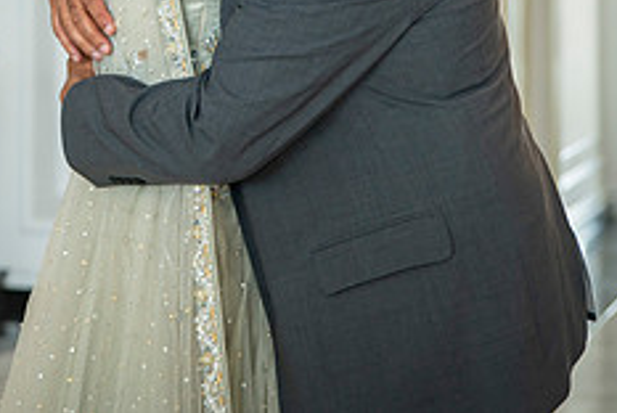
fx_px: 2505
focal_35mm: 146
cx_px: 100
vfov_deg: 9.3
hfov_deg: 13.9
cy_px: -114
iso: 200
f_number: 2.8
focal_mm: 55
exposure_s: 1/80
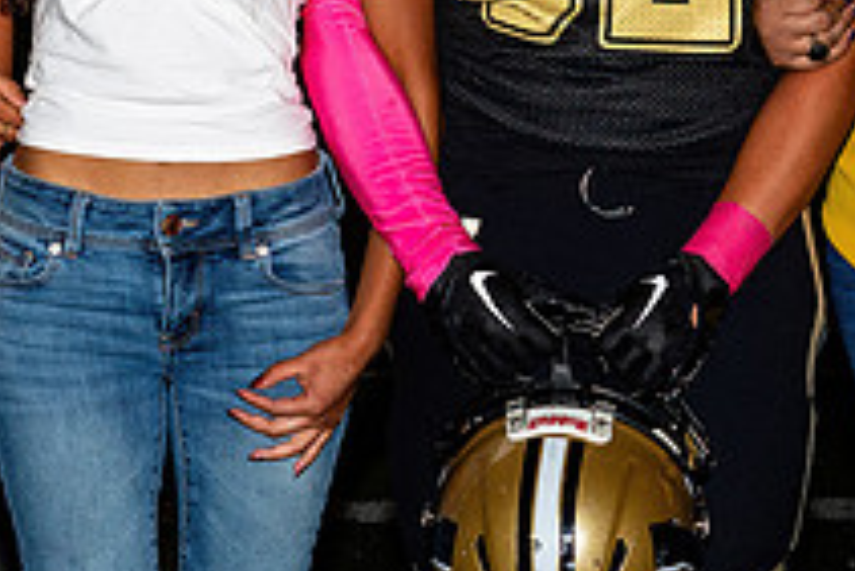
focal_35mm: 260
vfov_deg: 5.3
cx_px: 346
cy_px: 29
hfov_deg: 7.9
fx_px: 6179
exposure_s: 1/200
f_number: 5
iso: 320
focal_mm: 45
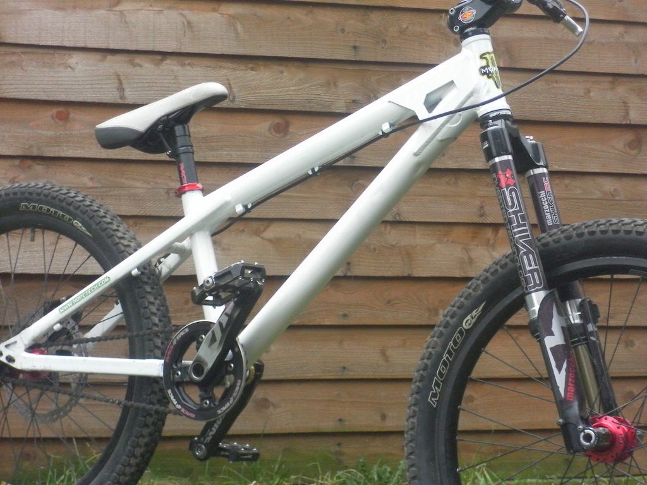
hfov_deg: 17.9
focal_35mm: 110
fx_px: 2056
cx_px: 324
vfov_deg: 13.5
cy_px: 242
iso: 320
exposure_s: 1/100
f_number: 5.9
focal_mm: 19.6
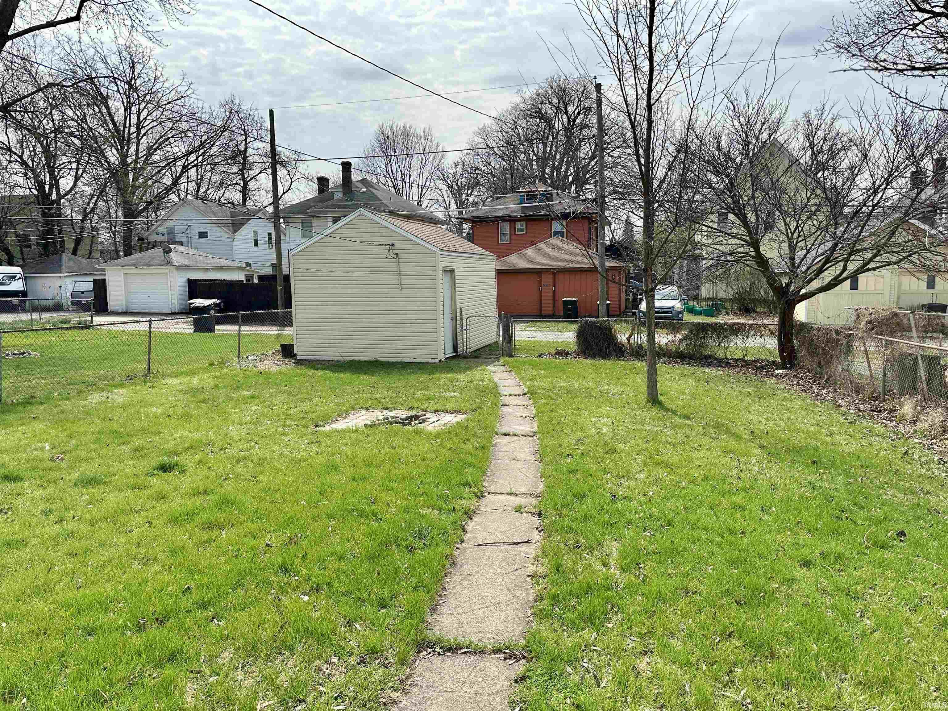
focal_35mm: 24
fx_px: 657
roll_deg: +0.2
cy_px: 356
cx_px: 474
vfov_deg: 56.8
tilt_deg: -5.6
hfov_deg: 71.6
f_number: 1.78
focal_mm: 6.86
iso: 80
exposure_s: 1/3861
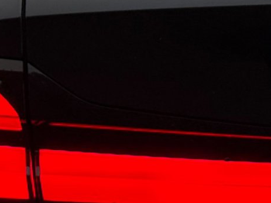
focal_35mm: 199
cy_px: 128
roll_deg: +0.3
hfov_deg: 9.9
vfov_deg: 7.5
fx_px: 1558
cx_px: 63
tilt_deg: -4.3
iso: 100
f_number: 1.78
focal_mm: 6.76
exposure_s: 1/302
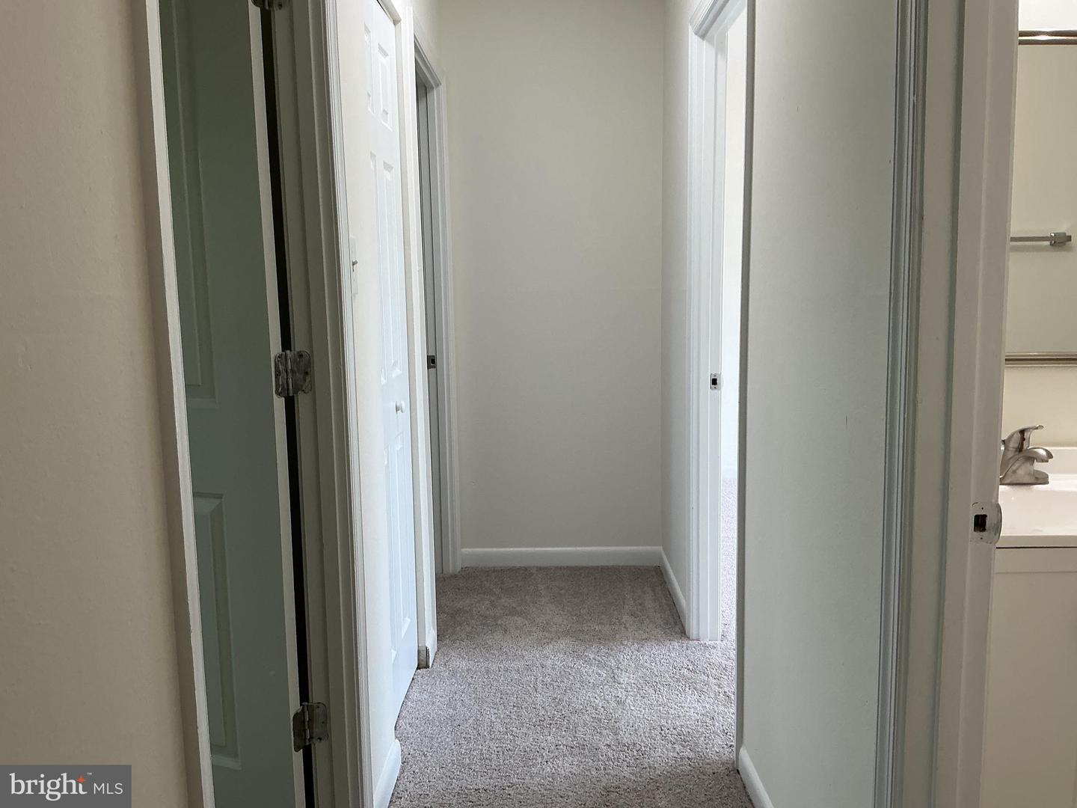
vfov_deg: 48.2
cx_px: 538
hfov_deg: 61.7
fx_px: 902
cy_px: 404
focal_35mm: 29
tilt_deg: -8.9
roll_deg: +1.9
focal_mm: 3
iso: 40
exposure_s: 1/60
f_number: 1.8
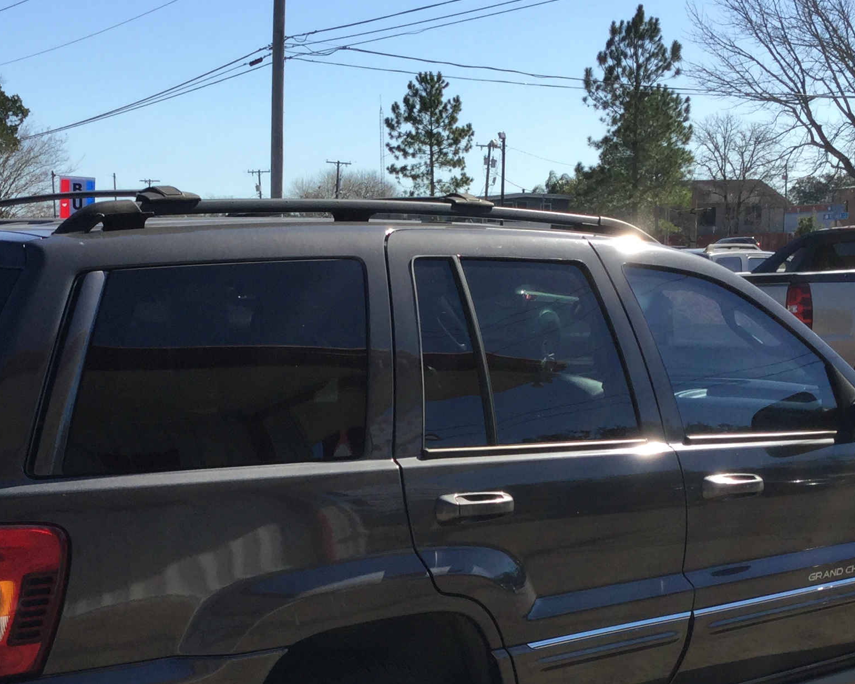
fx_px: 1620
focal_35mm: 64
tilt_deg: -10.5
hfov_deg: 29.5
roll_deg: +0.2
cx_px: 366
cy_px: 541
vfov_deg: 23.5
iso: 25
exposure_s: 1/1101
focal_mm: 3.3
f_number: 2.4
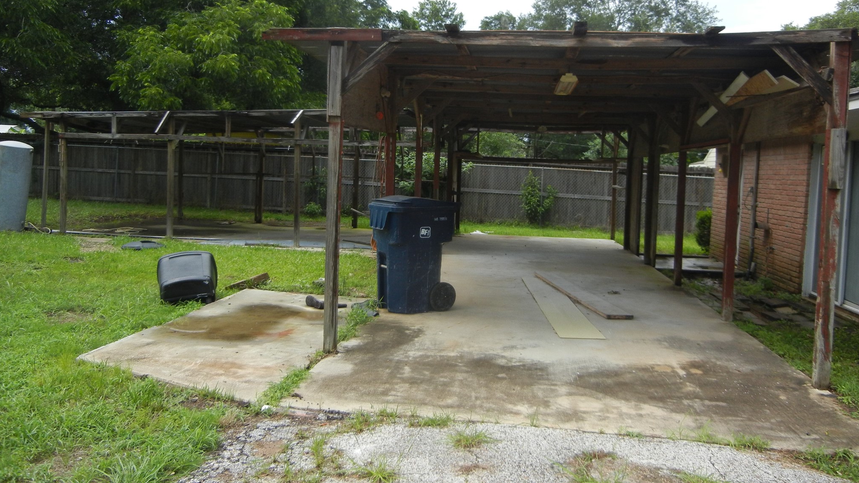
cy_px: 202
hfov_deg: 59.5
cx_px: 429
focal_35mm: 33
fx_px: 752
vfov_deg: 35.6
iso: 160
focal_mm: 5.4
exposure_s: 1/645
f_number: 3.5
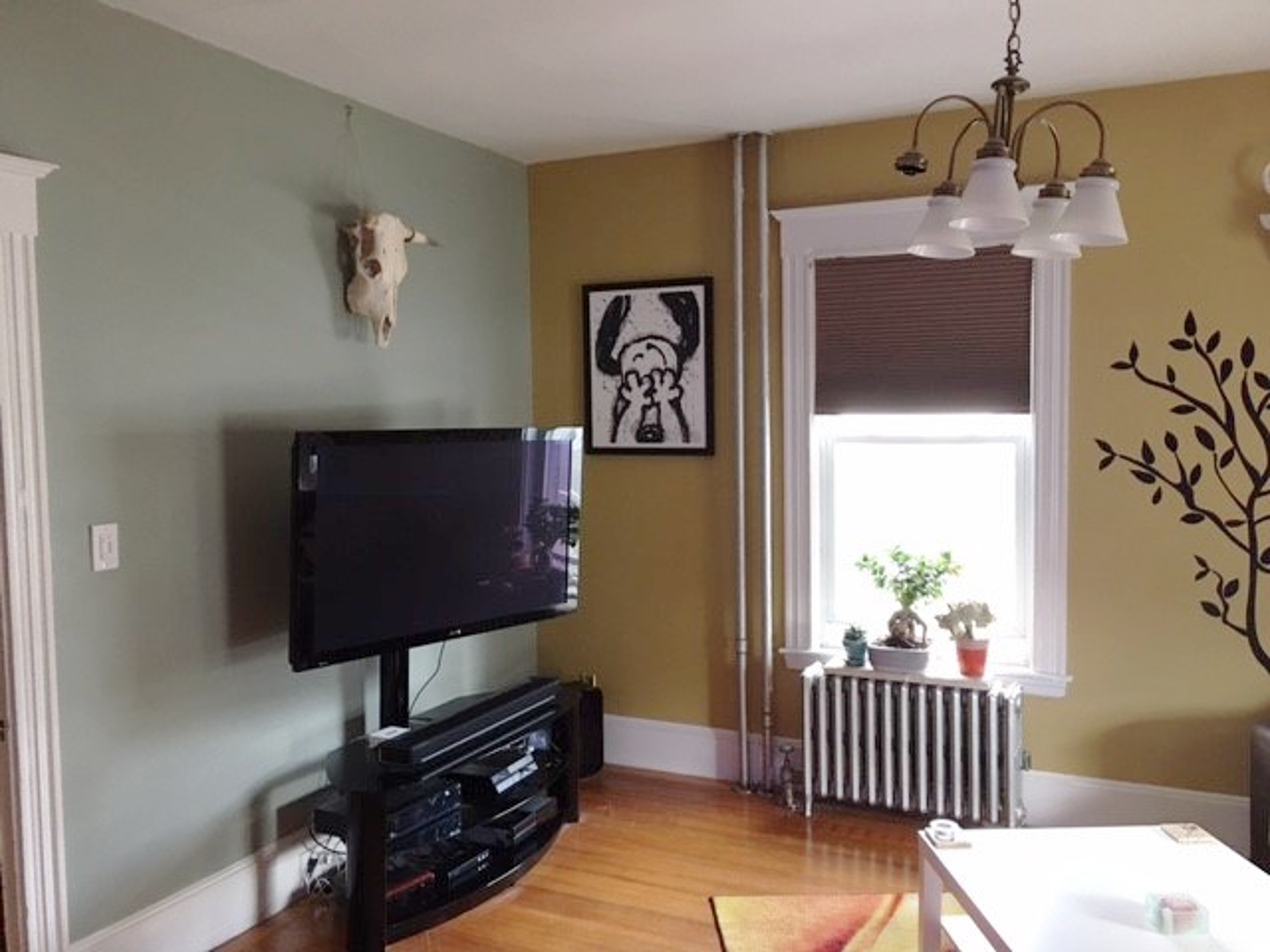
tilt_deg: -3.5
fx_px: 1064
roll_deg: -0.3
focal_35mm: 29
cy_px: 476
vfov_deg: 48.2
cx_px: 635
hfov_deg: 61.7
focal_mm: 4.15
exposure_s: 1/15
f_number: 2.2
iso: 64
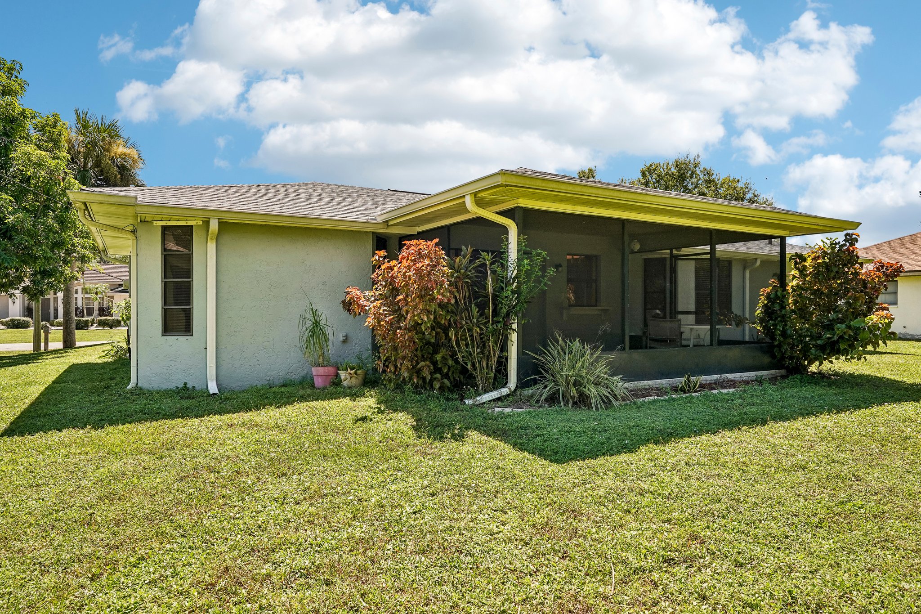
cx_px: 460
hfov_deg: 78.6
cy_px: 307
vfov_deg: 57.2
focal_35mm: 22
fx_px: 563
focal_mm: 22
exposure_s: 1/400
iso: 400
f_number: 8
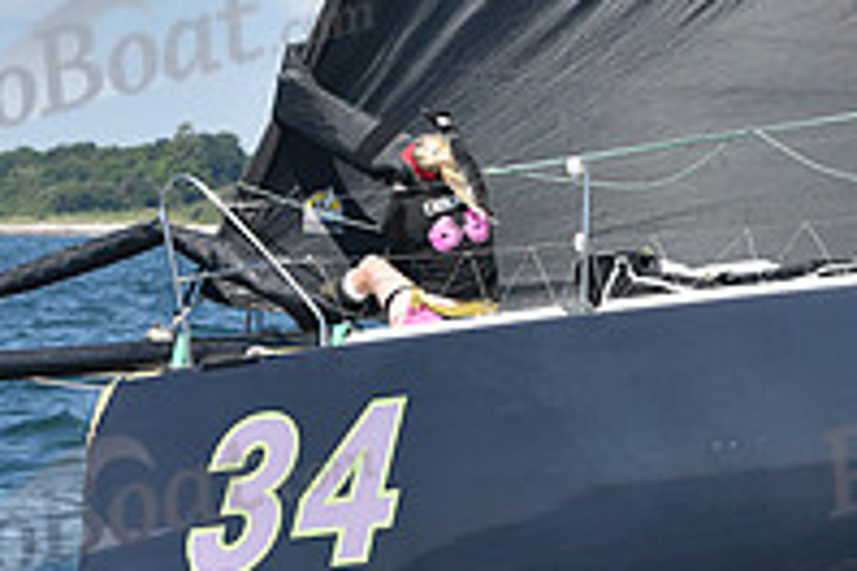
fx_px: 6403
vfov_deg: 5.1
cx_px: 602
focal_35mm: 269
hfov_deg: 7.7
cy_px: 240
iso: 200
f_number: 6.3
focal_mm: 92
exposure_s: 1/1000
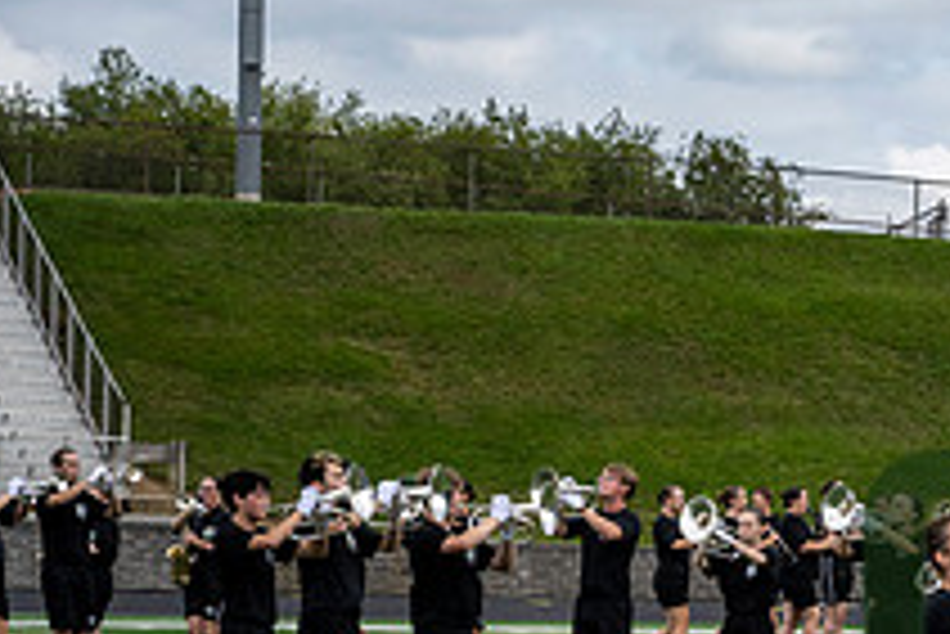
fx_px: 5070
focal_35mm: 192
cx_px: 1202
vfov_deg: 7.1
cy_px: 663
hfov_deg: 10.5
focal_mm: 70
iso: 160
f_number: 4
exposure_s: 1/800
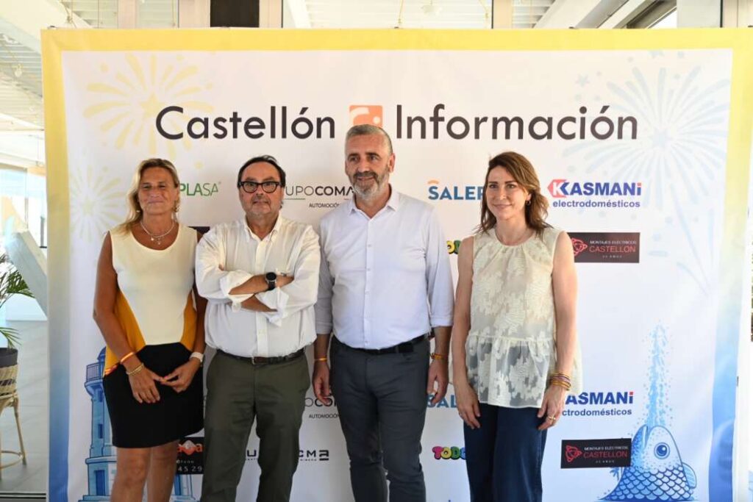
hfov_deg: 57.2
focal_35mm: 33
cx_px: 376
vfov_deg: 40.0
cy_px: 251
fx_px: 690
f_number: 5
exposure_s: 1/161
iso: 400
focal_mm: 33
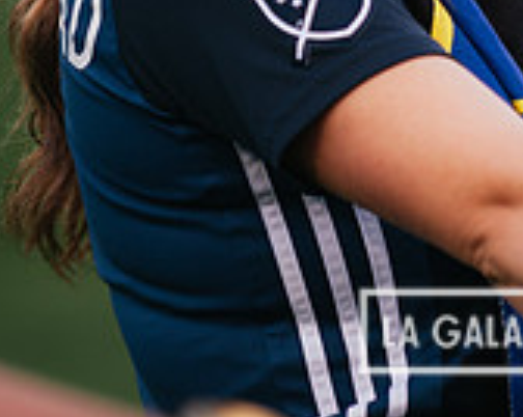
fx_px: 8534
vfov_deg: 2.8
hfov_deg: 3.5
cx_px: 579
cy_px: -137
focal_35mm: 552
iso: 250
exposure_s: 1/640
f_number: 2.8
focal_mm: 170
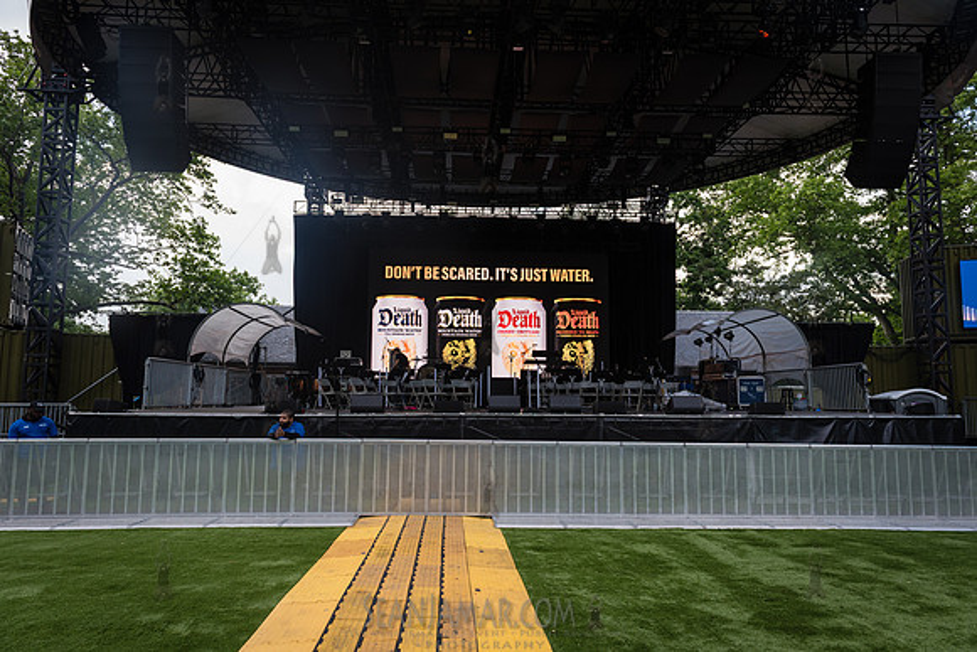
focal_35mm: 24
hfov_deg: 73.7
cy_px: 326
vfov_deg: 53.2
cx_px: 488
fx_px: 651
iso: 400
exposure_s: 1/200
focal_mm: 24
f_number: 5.6
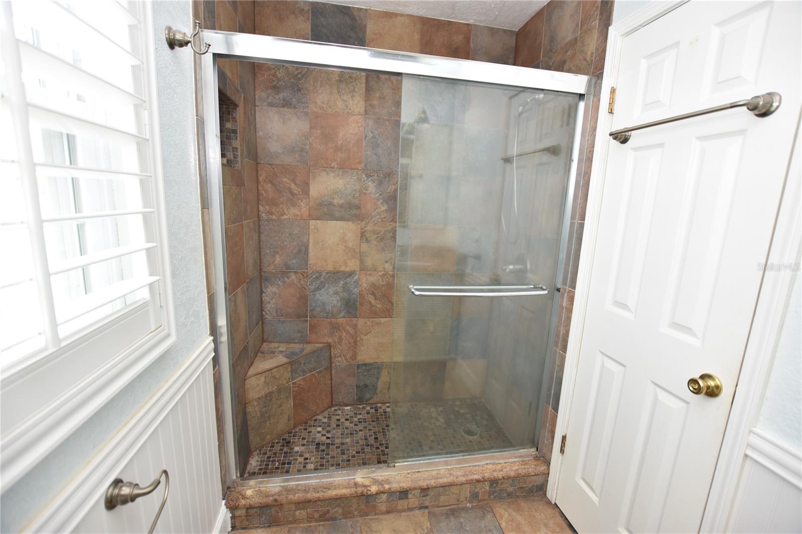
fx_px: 334
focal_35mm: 15
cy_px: 267
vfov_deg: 77.3
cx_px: 401
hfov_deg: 100.4
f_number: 4
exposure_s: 1/60
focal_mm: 10
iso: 280
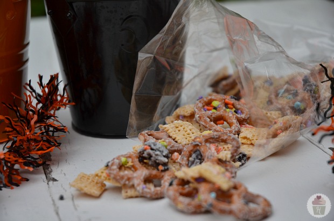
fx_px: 972
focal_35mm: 105
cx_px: 167
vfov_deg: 13.0
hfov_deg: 19.5
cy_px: 110
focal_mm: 70
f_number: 4.5
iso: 160
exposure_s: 1/250
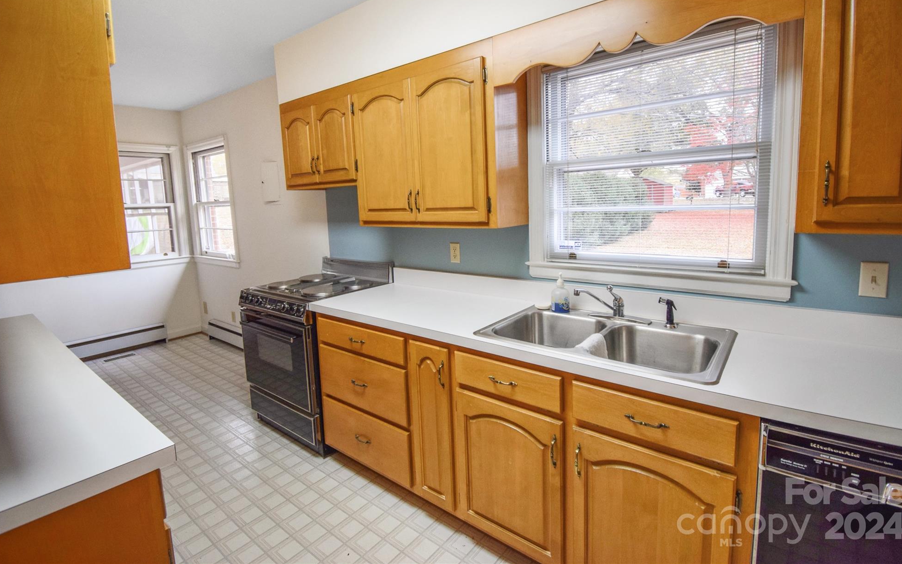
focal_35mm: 16
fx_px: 393
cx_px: 466
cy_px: 250
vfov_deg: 71.0
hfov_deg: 97.8
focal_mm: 10
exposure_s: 1/100
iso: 800
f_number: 5
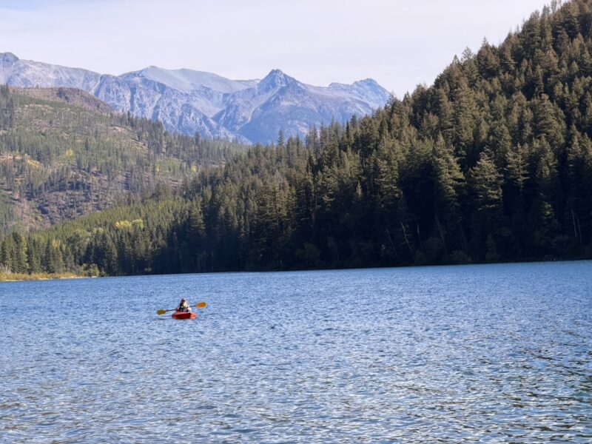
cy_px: 222
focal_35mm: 100
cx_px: 296
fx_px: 1710
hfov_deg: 19.6
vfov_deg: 14.8
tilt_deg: +0.8
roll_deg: +2.9
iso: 50
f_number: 2.8
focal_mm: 16.89
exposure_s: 1/638
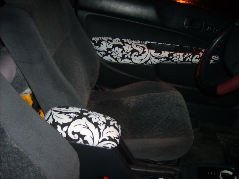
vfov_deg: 40.7
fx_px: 242
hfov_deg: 52.6
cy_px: 90
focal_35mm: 35
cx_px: 120
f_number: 2.8
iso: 100
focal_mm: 5.8
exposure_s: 1/45
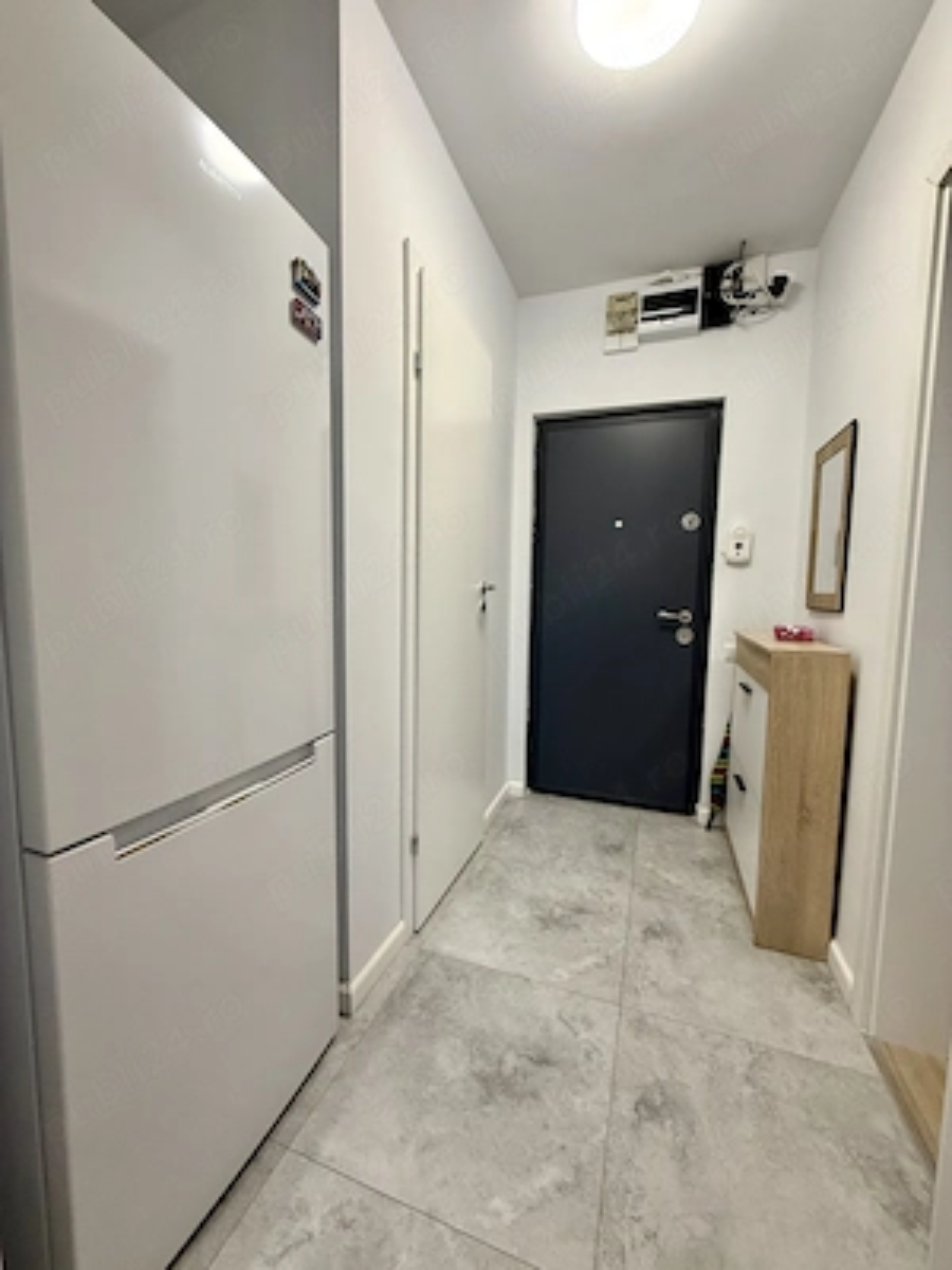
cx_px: 476
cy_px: 635
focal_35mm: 14
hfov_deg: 85.7
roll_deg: -1.2
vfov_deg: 102.1
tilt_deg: -4.4
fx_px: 513
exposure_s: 1/100
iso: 320
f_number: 2.2
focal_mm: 2.22
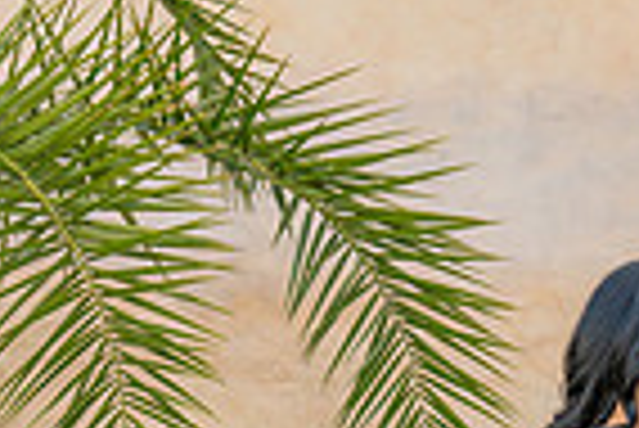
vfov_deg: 6.7
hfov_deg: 10.2
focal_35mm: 200
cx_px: 675
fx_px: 3554
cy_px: 746
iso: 200
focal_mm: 49
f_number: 5.6
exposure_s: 1/200
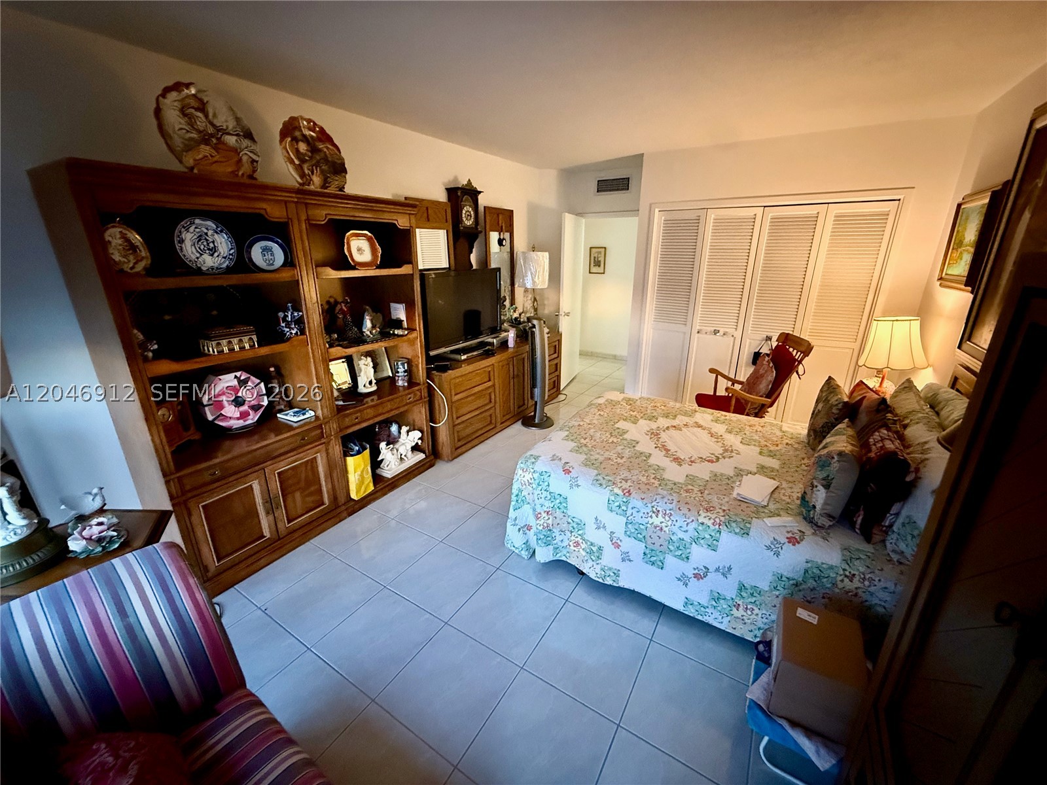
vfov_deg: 85.7
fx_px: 423
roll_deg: +0.2
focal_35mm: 14
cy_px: 392
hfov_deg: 102.1
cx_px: 524
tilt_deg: -18.5
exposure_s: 1/40
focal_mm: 2.22
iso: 1250
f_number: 2.2
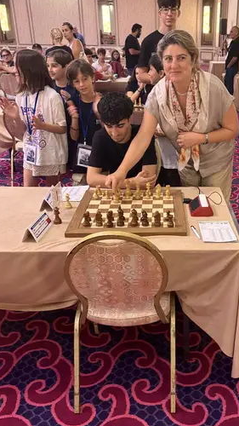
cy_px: 204
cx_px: 173
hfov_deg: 34.1
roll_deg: -0.7
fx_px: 383
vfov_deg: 58.0
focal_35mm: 34
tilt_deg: -23.2
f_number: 1.6
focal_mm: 5.96
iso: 320
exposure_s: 1/50
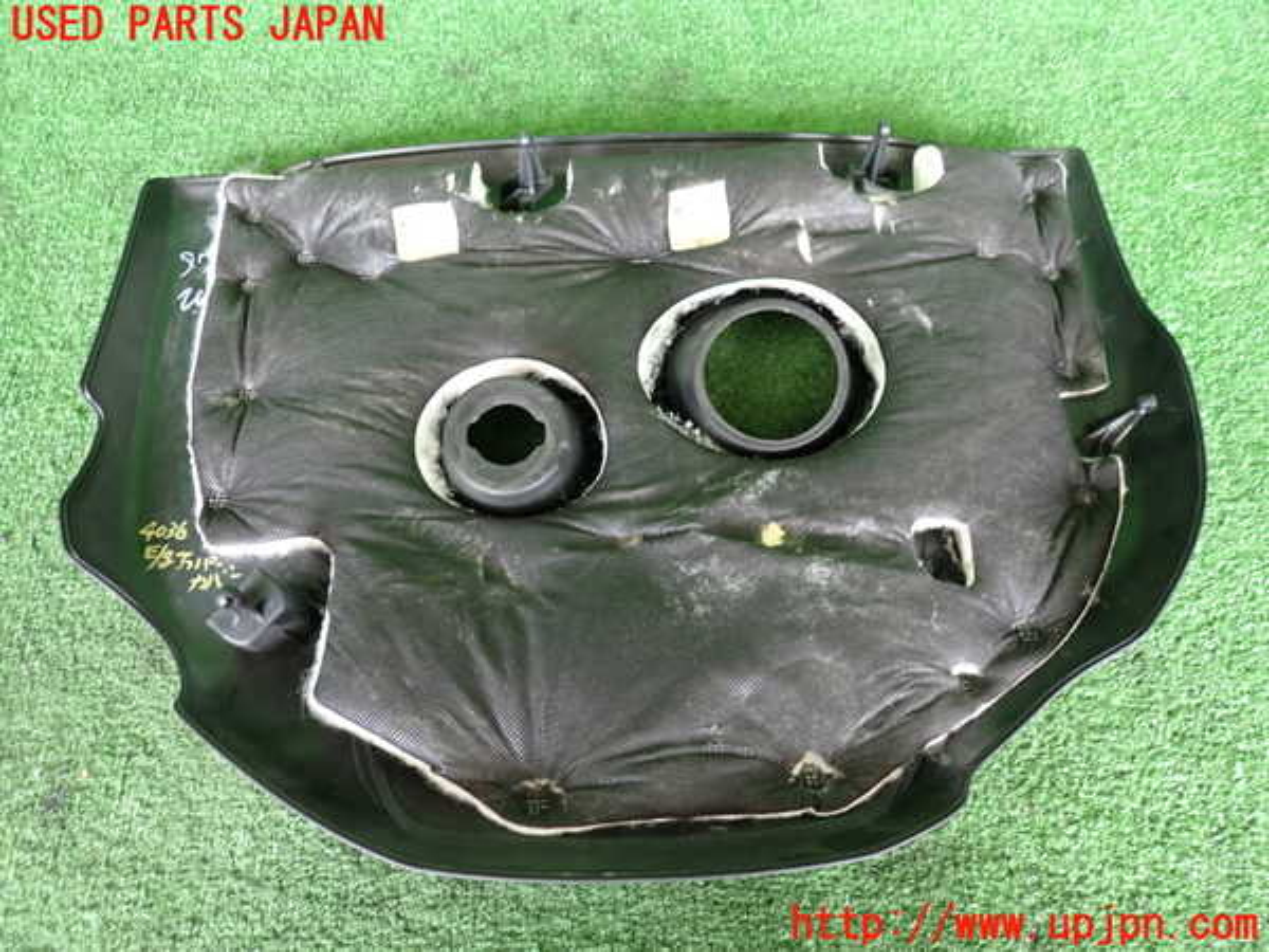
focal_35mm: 25
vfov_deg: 54.9
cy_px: 476
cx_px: 634
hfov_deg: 69.4
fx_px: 916
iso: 200
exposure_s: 1/30
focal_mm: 4.5
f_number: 2
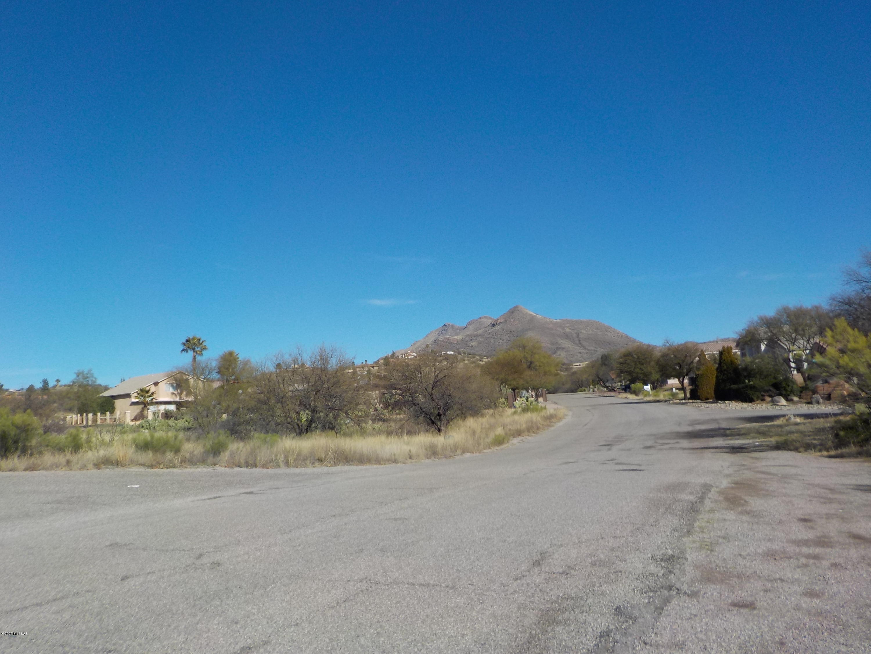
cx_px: 436
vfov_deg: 46.8
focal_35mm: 30
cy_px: 327
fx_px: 755
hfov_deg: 60.0
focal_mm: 4.1
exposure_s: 1/1600
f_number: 3.3
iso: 125
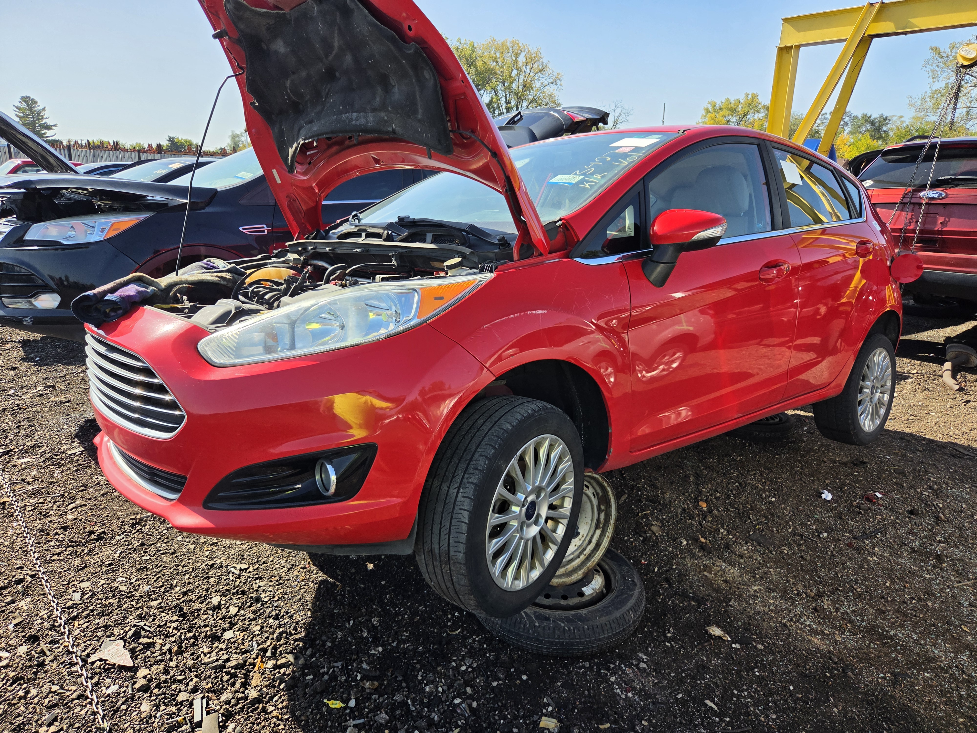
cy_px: 366
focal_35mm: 23
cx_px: 488
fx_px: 649
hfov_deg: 73.9
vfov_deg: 58.9
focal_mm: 5.4
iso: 80
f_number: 1.8
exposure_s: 1/3427
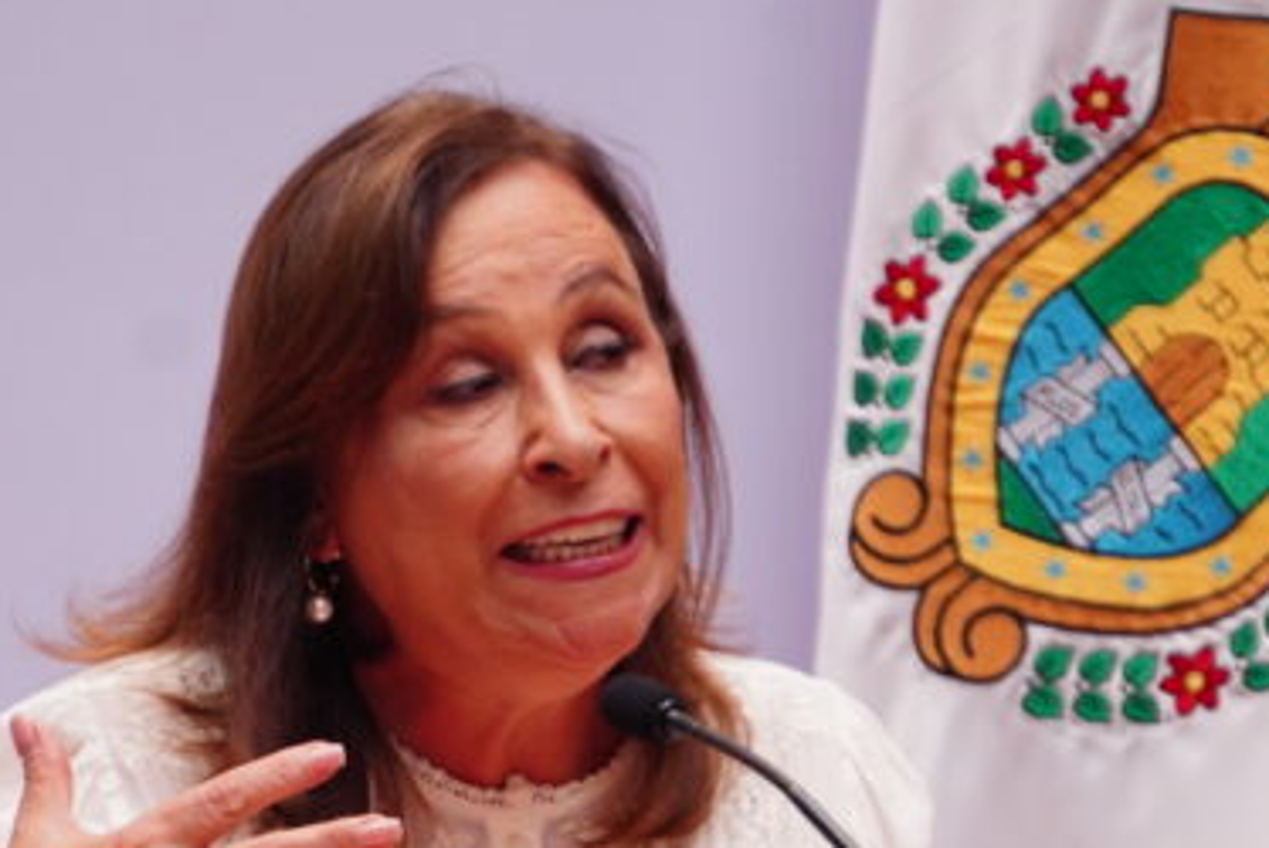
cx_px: 394
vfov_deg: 2.1
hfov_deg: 3.2
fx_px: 22824
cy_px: 836
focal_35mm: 647
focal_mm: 210
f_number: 6.3
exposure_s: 1/250
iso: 320
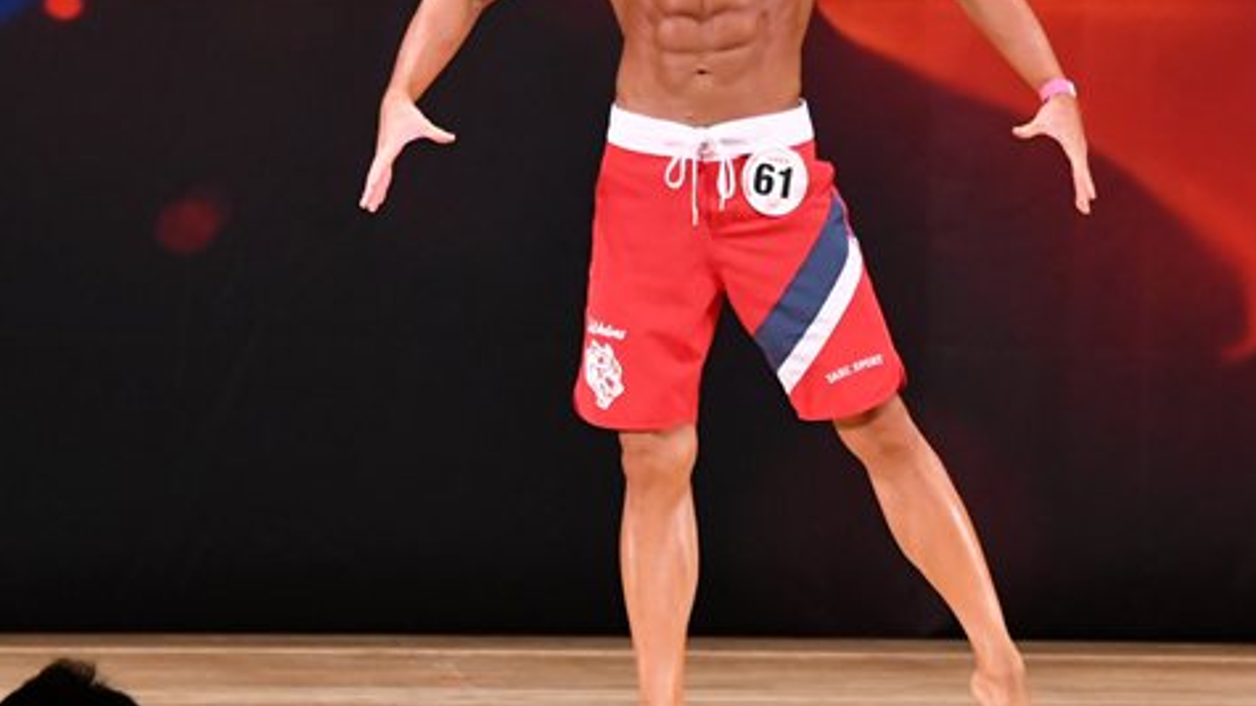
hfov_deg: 5.0
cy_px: 204
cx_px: 681
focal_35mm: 436
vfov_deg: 2.8
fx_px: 14518
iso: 3200
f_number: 5.6
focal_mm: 170
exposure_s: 1/400
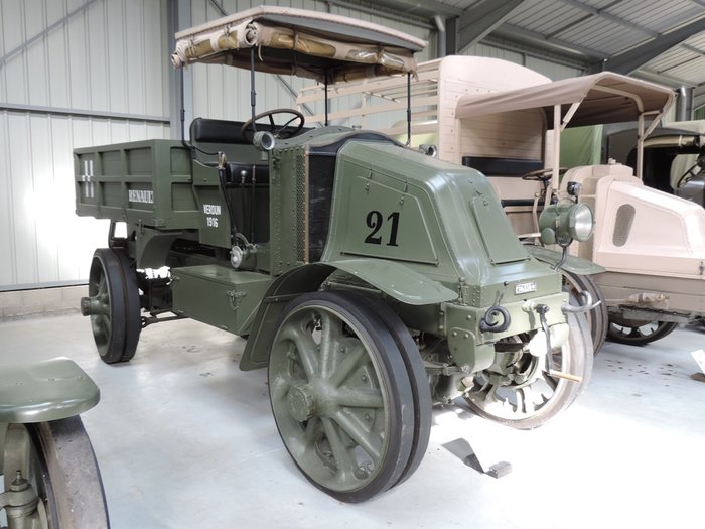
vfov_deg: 46.8
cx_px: 352
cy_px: 264
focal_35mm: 30
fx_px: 611
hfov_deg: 60.0
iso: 100
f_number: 3.1
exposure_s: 1/30
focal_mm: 5.3
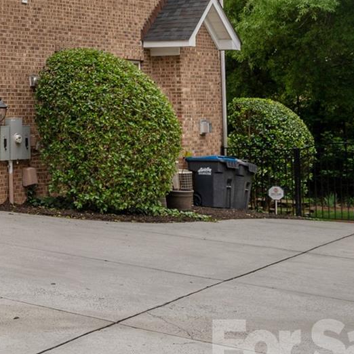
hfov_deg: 19.3
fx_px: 810
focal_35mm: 70
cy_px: -9
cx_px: -266
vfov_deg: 23.5
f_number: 5.6
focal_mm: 21
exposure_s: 1/250
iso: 110
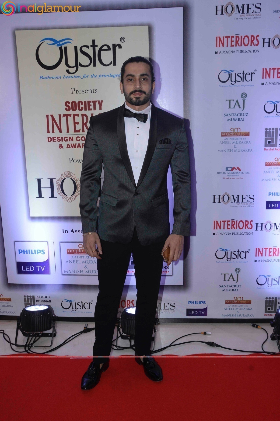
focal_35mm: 33
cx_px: 140
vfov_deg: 57.3
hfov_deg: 39.9
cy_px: 210
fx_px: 386
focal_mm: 22
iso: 800
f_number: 9
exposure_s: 1/160
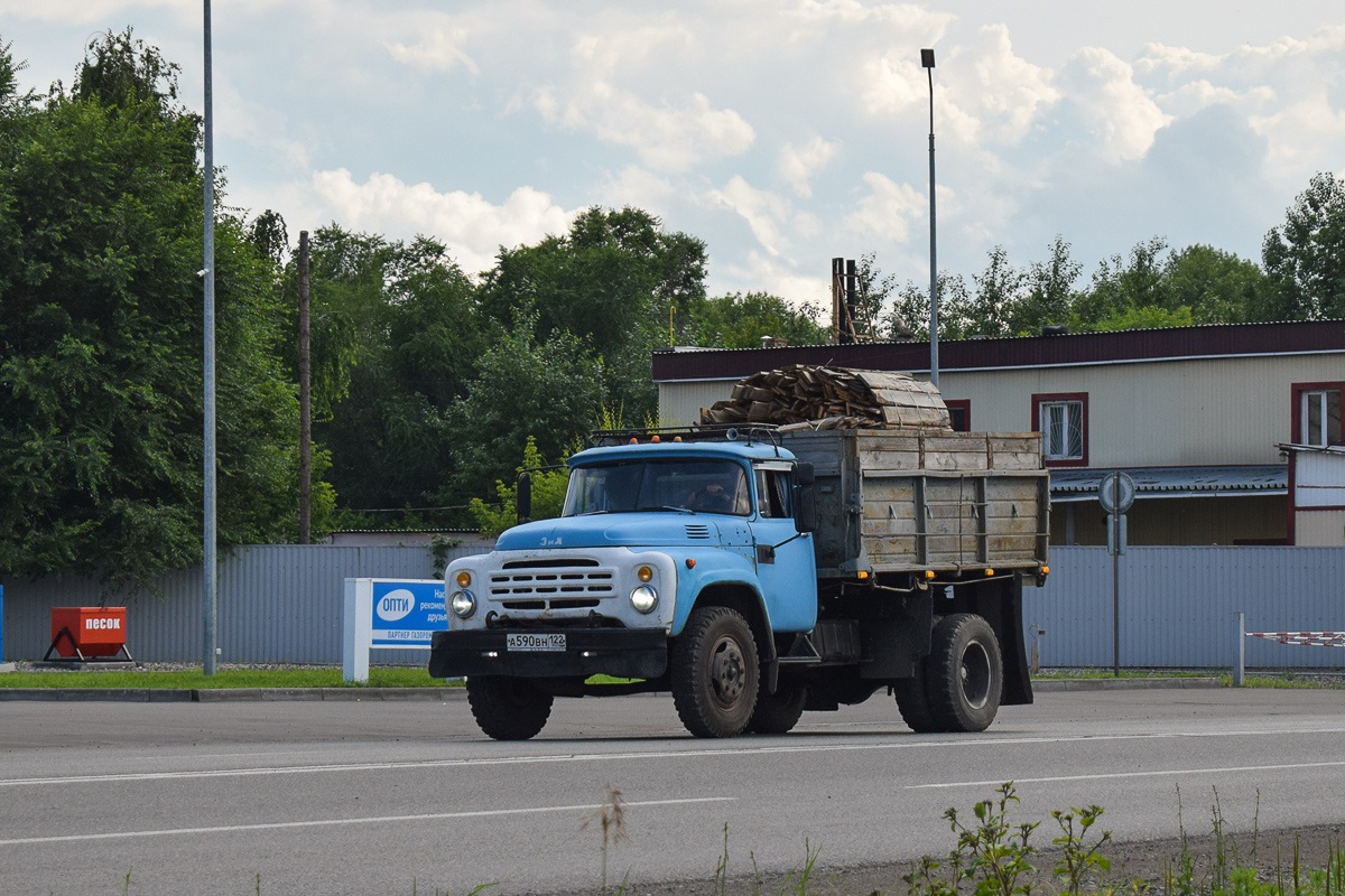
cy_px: 448
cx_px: 672
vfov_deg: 16.6
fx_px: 3082
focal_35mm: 82
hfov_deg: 24.6
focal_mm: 55
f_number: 6.3
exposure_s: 1/1250
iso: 400
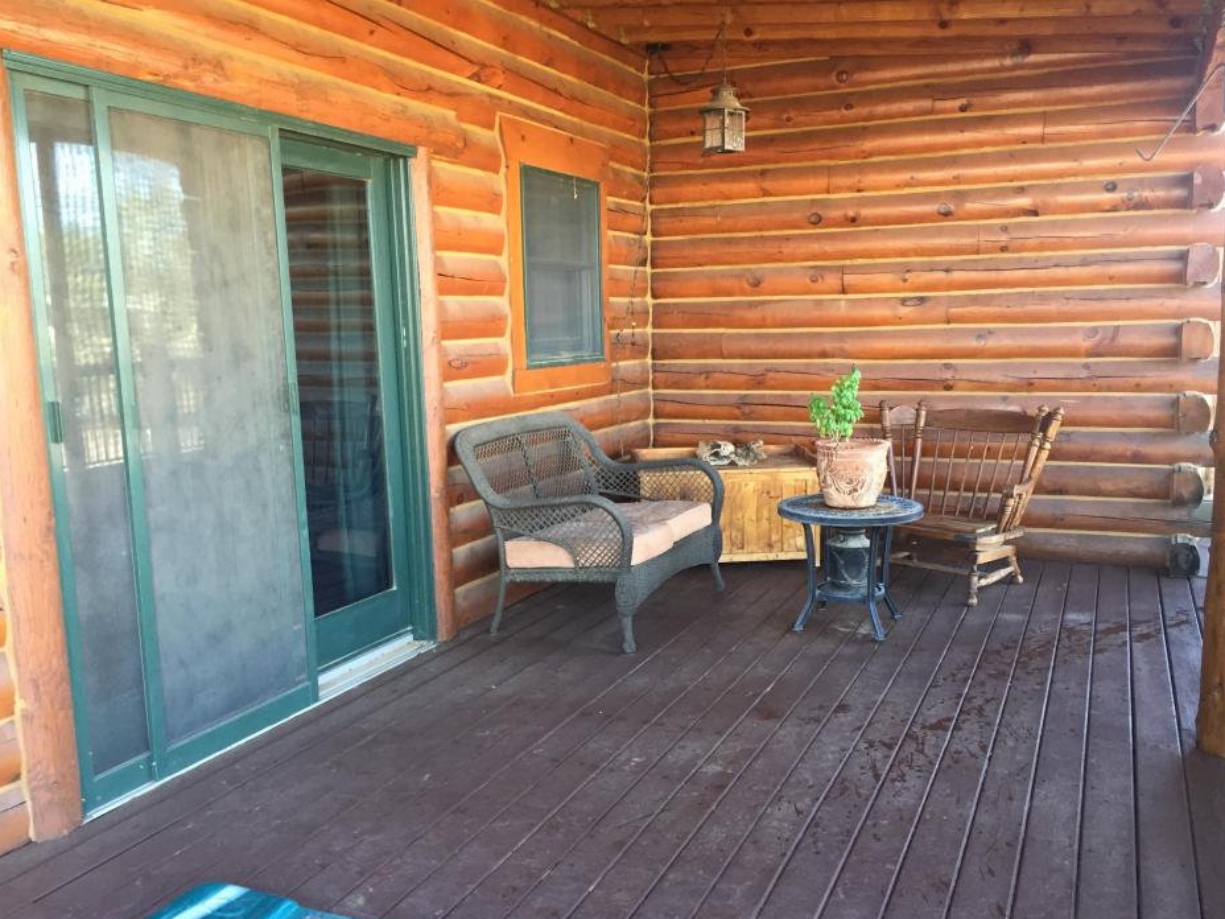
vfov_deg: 44.1
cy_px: 506
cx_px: 648
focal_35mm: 32
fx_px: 1132
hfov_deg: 56.8
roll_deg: -0.4
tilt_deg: -10.4
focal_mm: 4.15
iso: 50
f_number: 2.2
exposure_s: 1/30
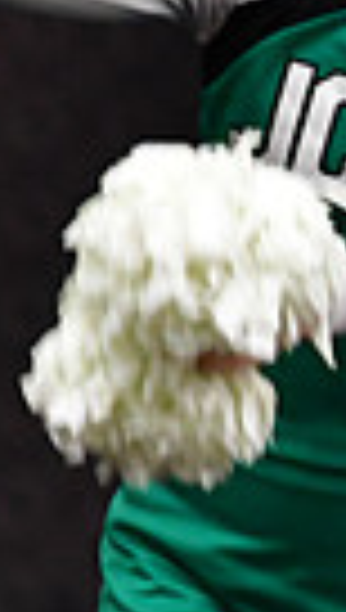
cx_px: 1276
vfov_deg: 1.6
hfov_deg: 0.9
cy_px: 502
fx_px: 21748
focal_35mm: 1340
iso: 4000
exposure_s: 1/500
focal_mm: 200
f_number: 3.5
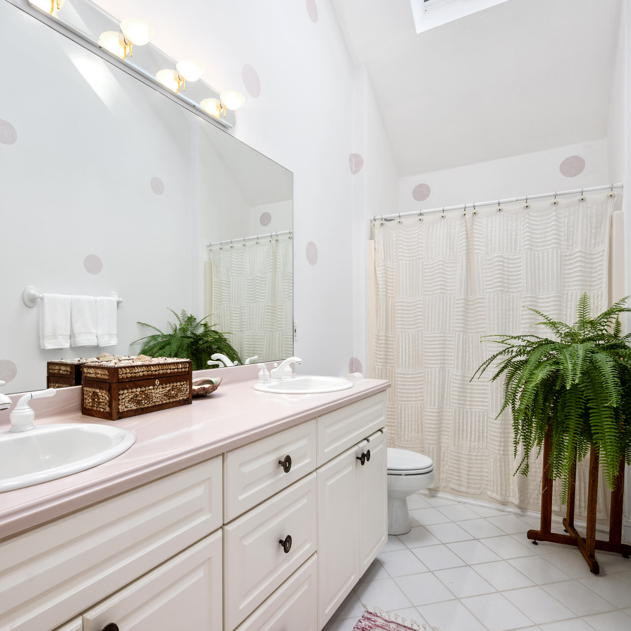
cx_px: 289
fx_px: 412
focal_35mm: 20
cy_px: 305
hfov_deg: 74.7
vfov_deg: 74.8
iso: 320
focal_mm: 15
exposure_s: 1/6
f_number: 8
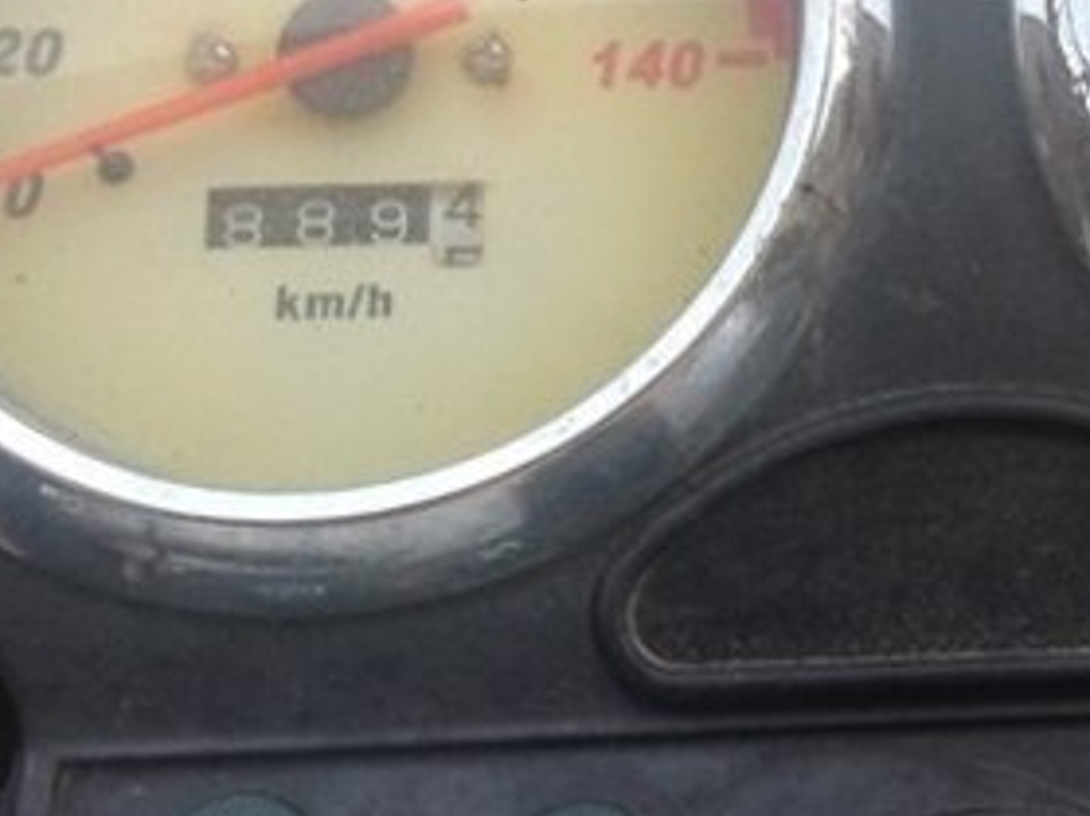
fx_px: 2455
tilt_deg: -47.4
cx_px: 899
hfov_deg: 24.6
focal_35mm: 78
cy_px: -76
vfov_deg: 18.2
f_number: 2.4
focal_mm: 4.12
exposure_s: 1/120
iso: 50
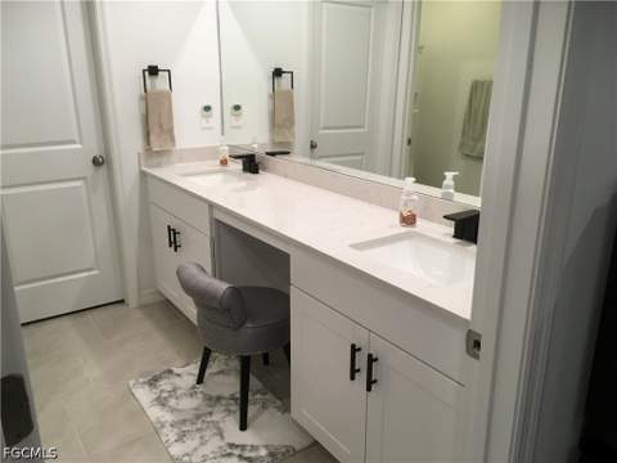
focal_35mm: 29
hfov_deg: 61.7
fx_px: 517
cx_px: 308
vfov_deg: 48.2
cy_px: 232
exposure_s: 1/30
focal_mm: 4.15
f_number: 2.2
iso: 40
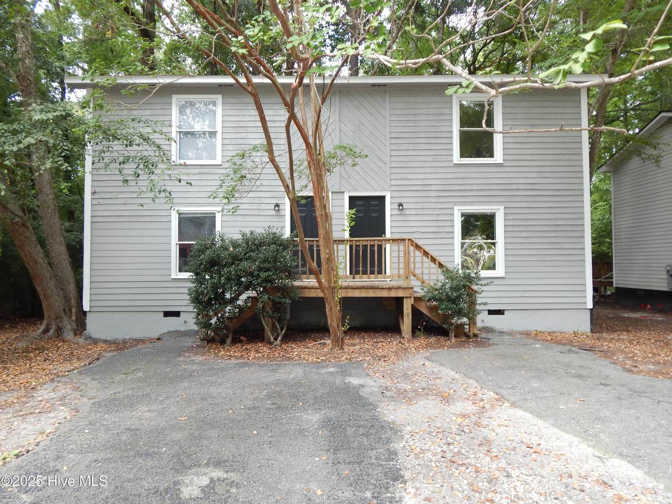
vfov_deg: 58.9
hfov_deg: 73.9
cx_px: 336
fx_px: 446
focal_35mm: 23
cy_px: 252
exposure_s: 1/80
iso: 125
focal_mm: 4
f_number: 3
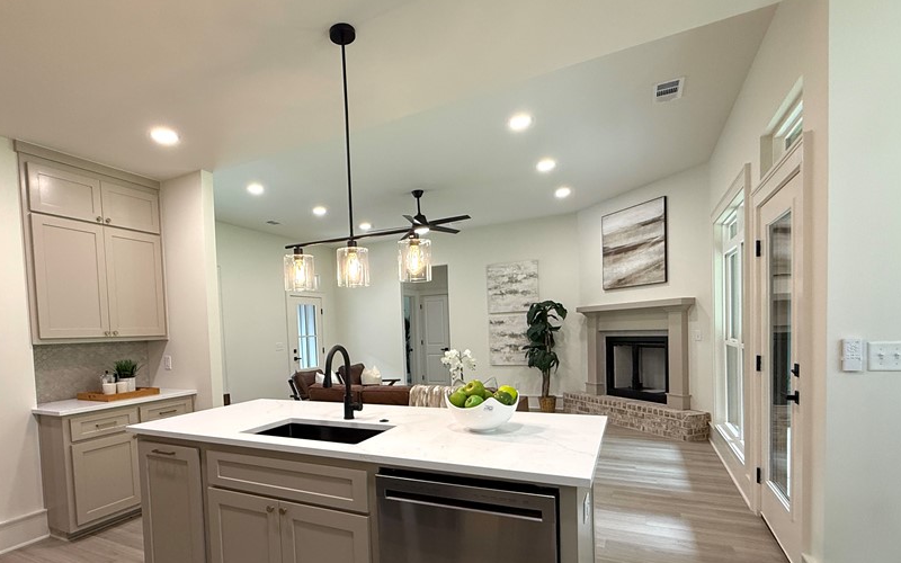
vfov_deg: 61.4
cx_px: 384
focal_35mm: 19
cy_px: 351
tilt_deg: -1.8
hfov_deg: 87.4
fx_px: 467
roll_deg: +2.3
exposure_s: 1/120
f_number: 2.2
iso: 200
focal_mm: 2.22
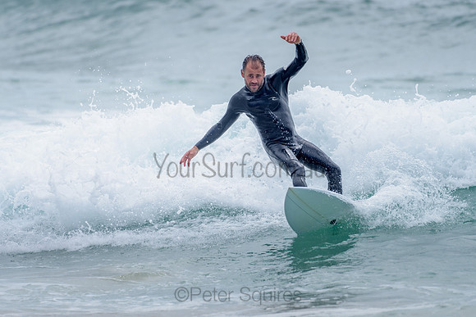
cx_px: 252
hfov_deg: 3.4
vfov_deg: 2.2
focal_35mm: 613
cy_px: 158
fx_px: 8108
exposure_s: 1/2000
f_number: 5.6
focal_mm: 500
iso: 220
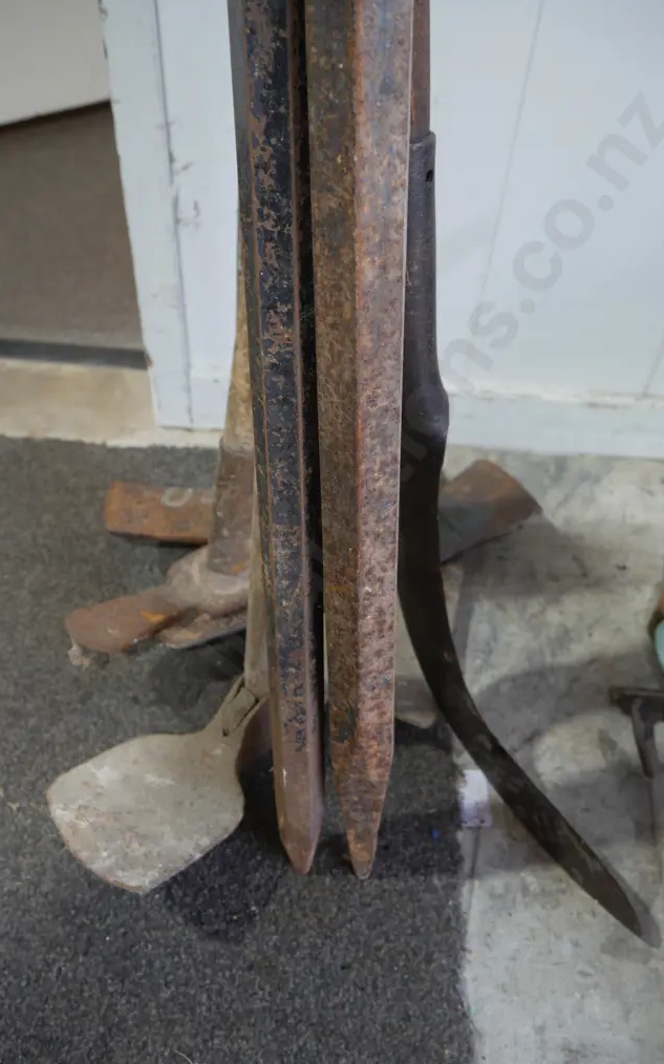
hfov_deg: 41.8
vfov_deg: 62.9
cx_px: 335
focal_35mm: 30
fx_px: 869
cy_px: 534
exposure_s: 1/60
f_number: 3.5
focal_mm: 14
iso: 200
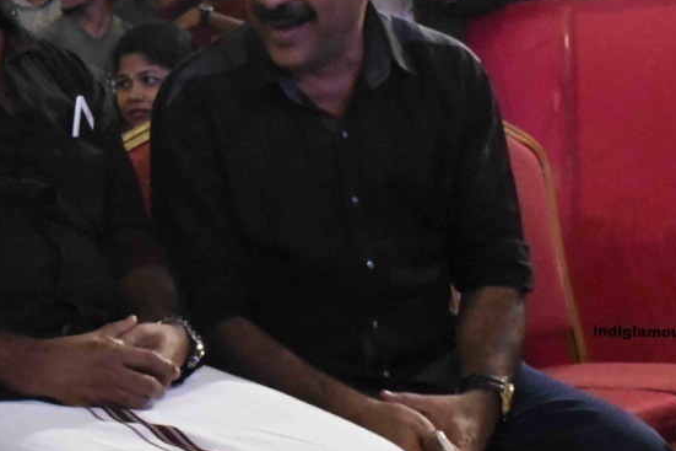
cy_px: 180
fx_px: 1596
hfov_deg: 22.5
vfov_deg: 16.1
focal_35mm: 85
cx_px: -71
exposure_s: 1/100
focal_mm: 24
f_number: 7.1
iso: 10000
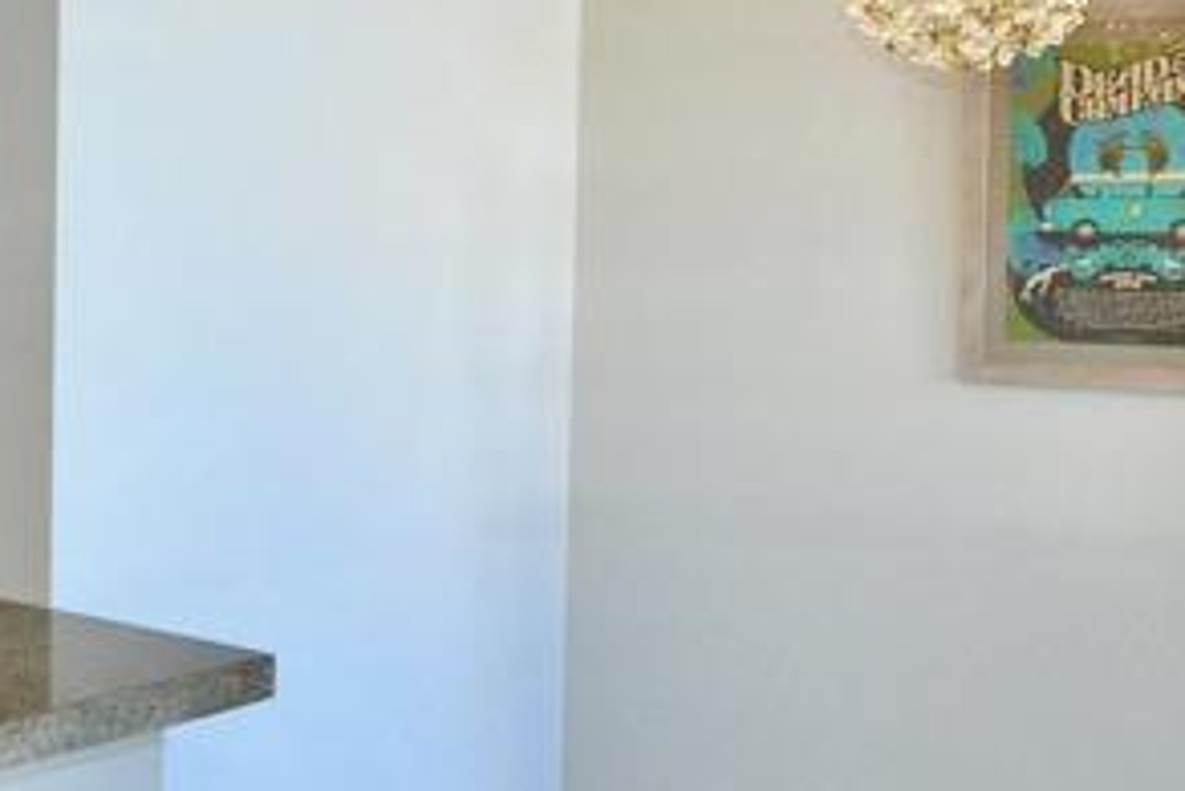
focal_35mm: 58
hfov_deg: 30.9
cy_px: 627
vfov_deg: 23.2
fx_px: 1902
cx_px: -110
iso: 800
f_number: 7.1
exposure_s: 1/25
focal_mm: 11
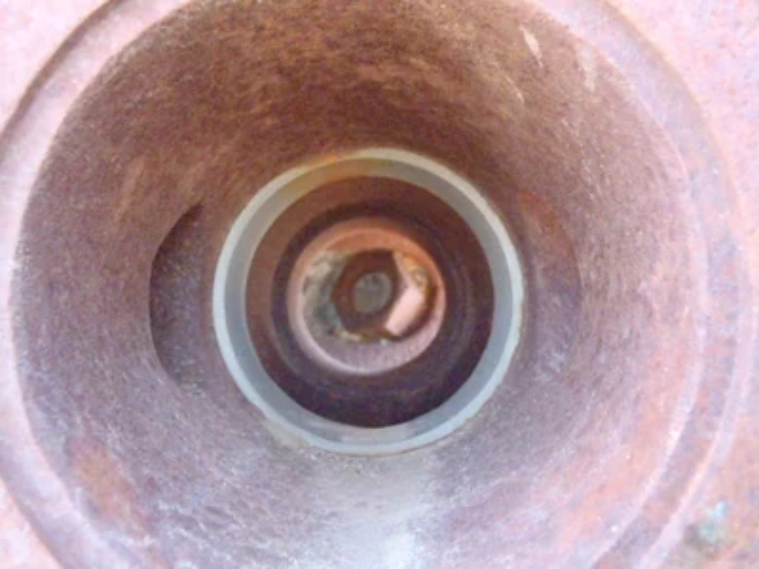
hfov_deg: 50.1
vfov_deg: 38.7
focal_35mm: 37
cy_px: 284
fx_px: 811
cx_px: 380
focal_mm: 6.64
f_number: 4.7
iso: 2500
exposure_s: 1/125
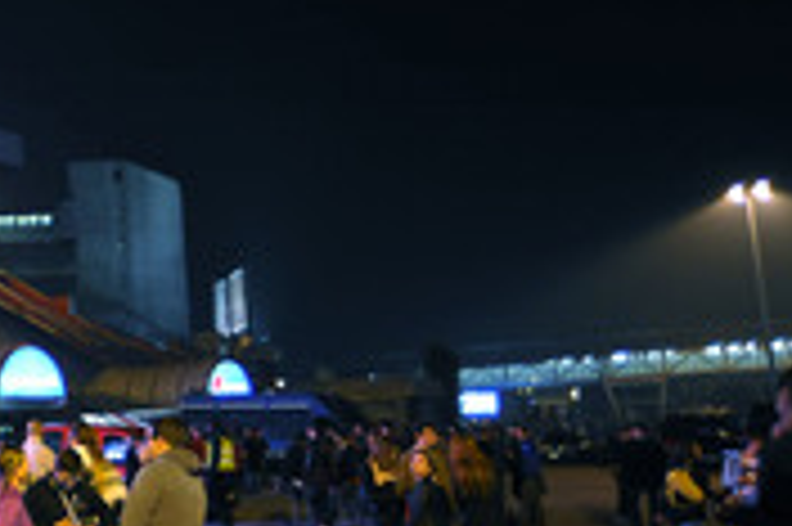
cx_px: -158
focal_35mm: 46
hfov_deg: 34.3
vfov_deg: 29.1
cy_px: 306
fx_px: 1011
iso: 2000
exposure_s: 1/25
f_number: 3.5
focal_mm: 18
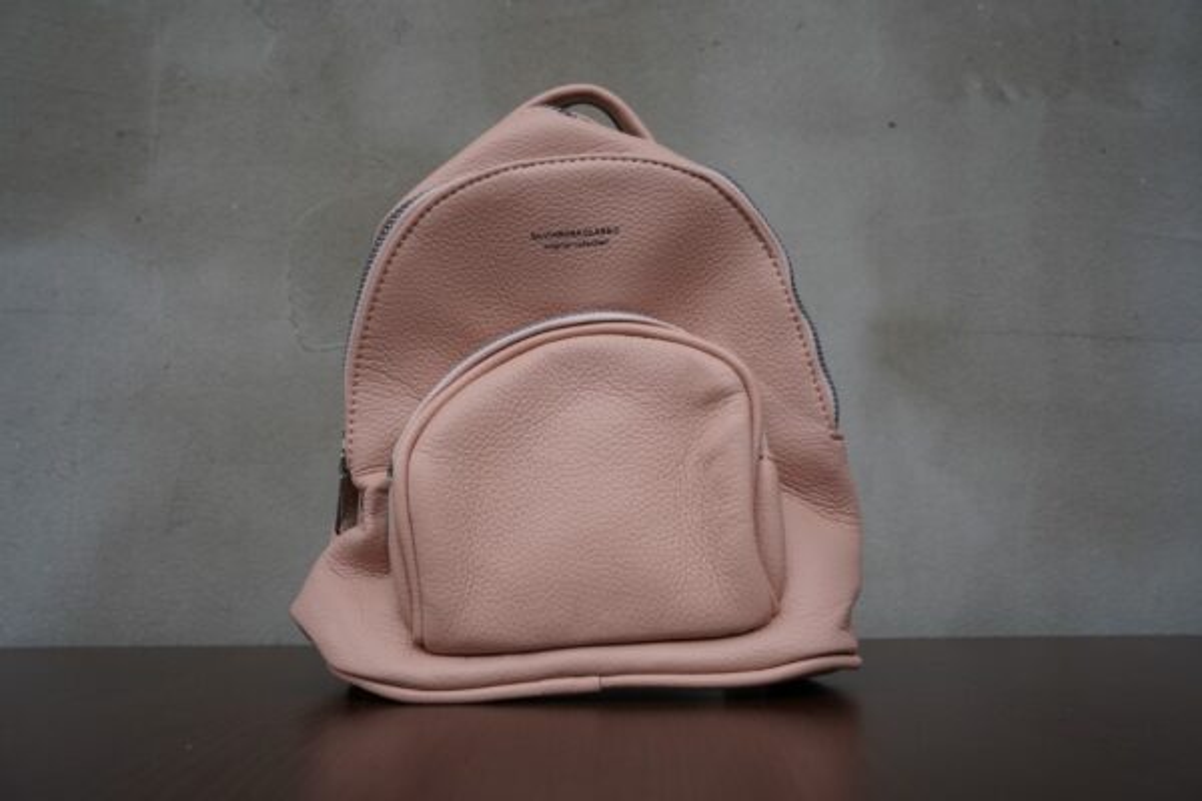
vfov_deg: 37.9
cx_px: 601
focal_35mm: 35
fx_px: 1169
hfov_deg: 54.4
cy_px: 400
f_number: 8
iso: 250
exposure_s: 1/250
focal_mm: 35
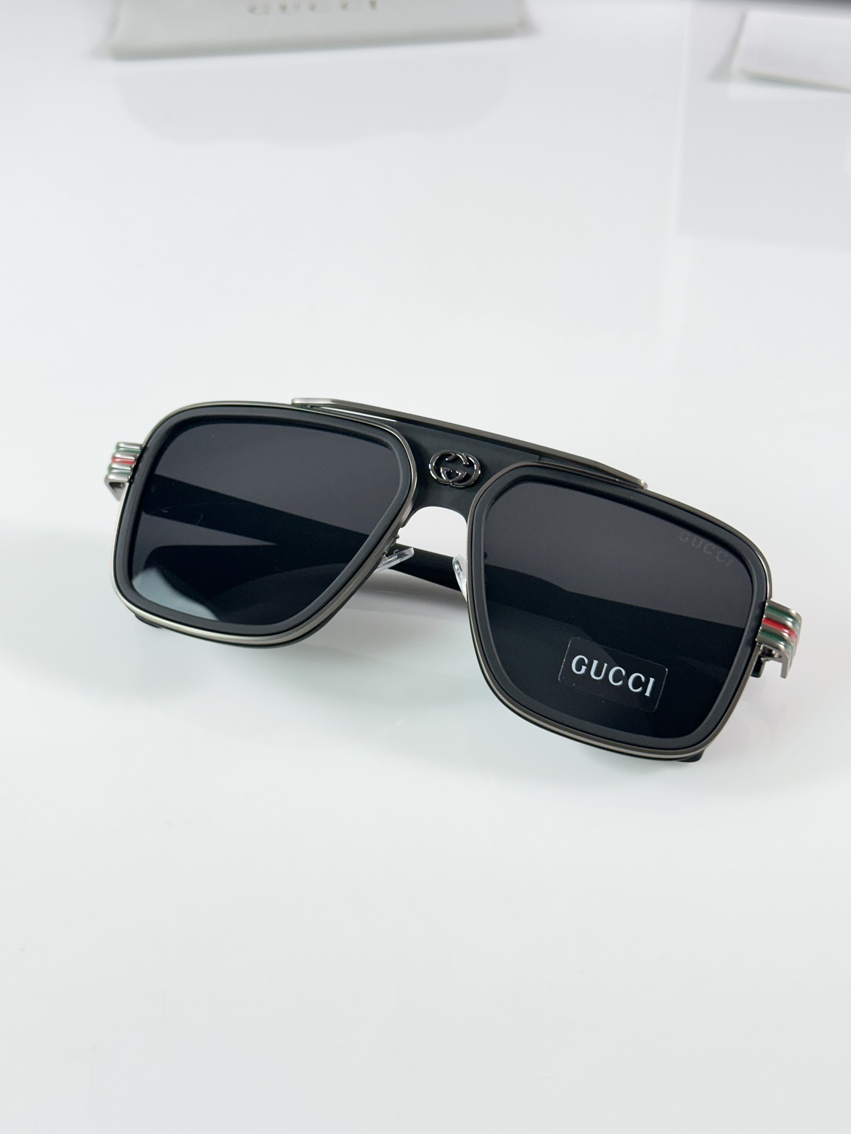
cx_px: 426
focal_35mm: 48
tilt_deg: -43.2
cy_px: 567
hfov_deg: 30.3
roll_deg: +2.5
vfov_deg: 39.7
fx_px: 1573
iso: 80
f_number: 1.78
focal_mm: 6.86
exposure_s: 1/100
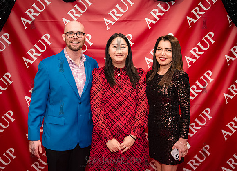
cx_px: 112
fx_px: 288
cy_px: 73
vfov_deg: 33.1
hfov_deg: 44.7
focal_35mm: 43
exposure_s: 1/250
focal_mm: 35
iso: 8000
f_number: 3.2
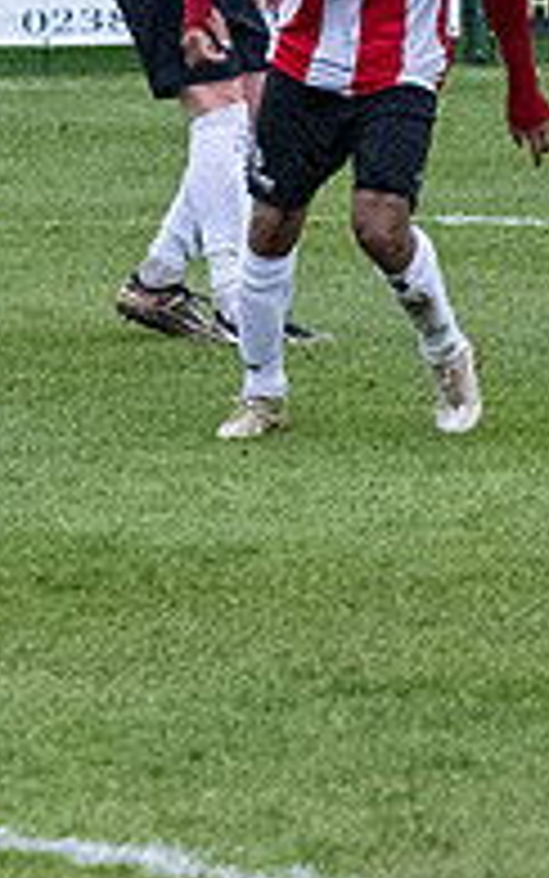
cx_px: 1484
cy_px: -236
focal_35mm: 620
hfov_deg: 2.1
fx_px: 14831
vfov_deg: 3.4
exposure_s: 1/1250
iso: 5000
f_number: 4
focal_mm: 94
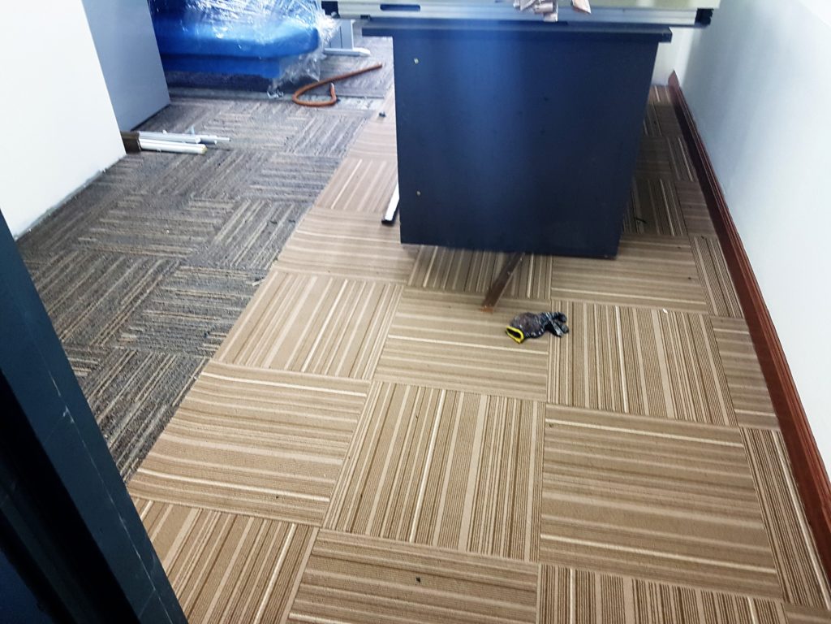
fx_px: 624
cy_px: 312
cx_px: 416
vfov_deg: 53.1
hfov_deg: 67.3
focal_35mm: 26
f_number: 1.7
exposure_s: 1/14
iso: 200
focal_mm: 4.2
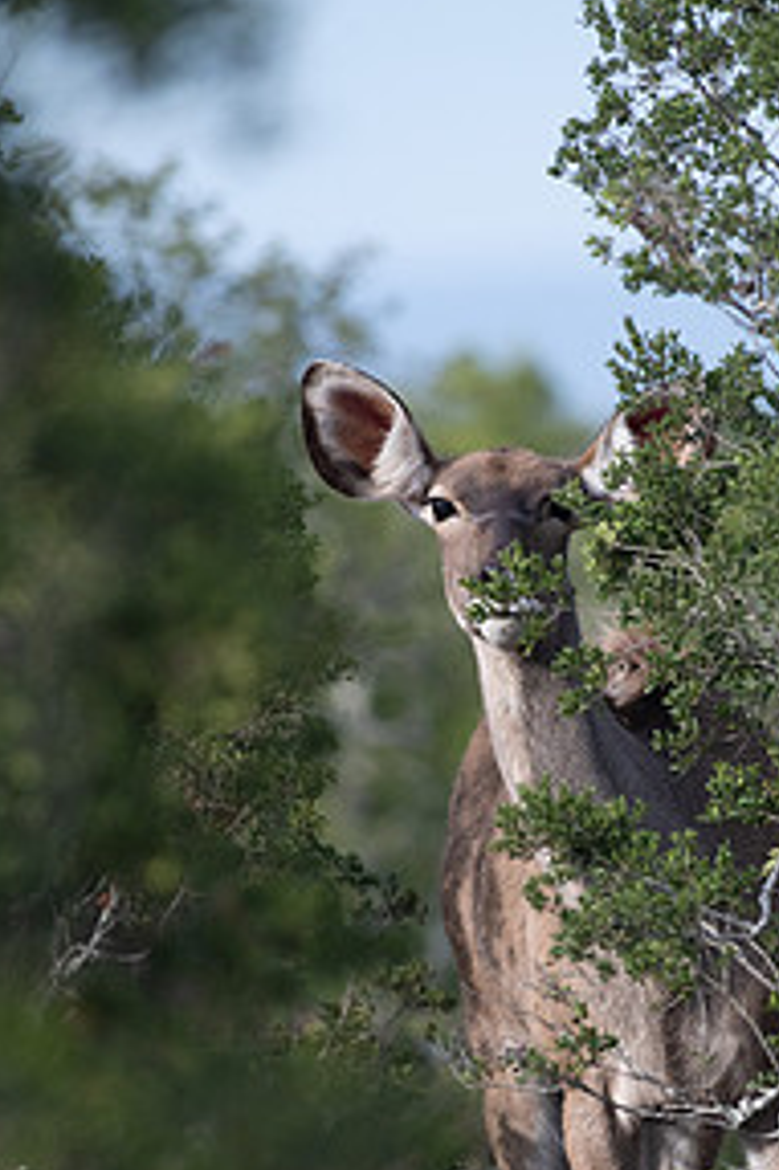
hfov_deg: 1.5
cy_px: 864
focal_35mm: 942
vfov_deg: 2.2
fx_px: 30610
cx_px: 600
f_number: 6.3
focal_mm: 600
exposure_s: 1/1600
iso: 800
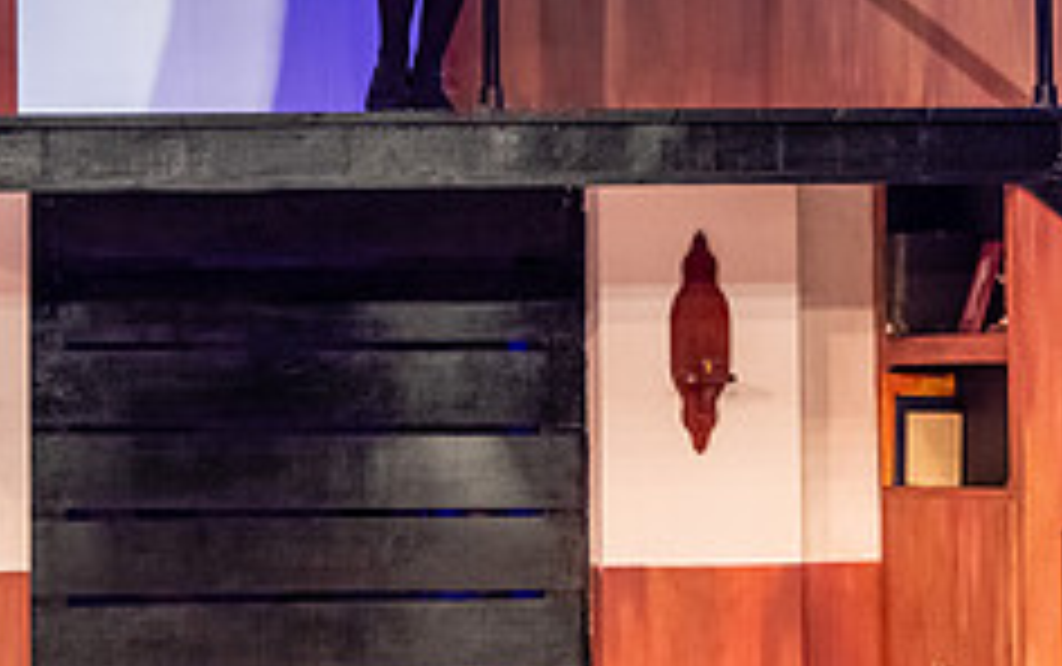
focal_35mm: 338
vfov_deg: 3.9
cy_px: -106
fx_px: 9792
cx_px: 400
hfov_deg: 6.2
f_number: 3.2
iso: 3200
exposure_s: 1/200
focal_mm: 135
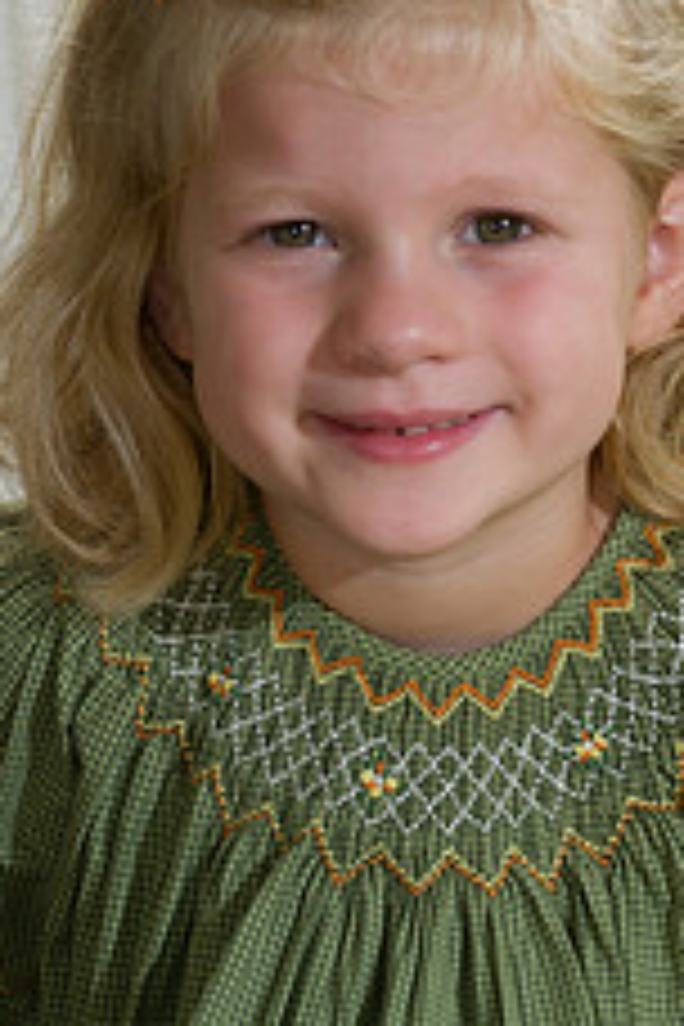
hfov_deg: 5.6
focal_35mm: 246
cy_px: 526
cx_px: 398
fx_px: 7010
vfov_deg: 8.4
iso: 320
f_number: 5
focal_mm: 125
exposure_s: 1/160
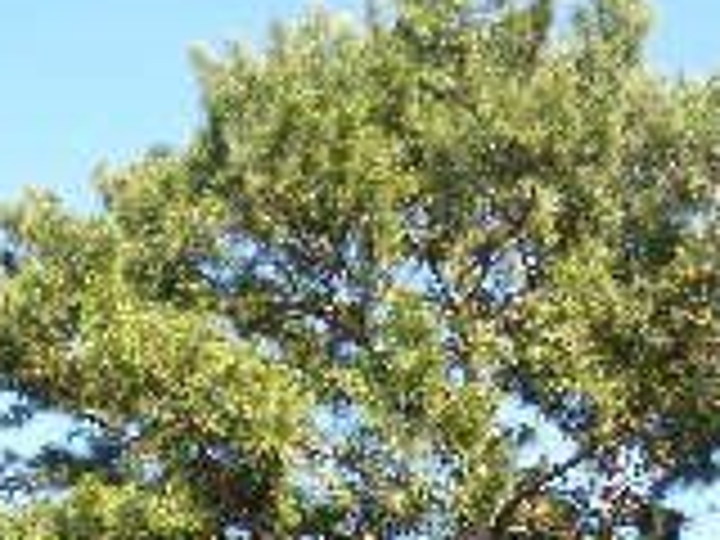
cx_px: 513
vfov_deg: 18.5
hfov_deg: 25.8
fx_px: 1560
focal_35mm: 75
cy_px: 668
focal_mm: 4.3
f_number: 2.5
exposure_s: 1/400
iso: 100
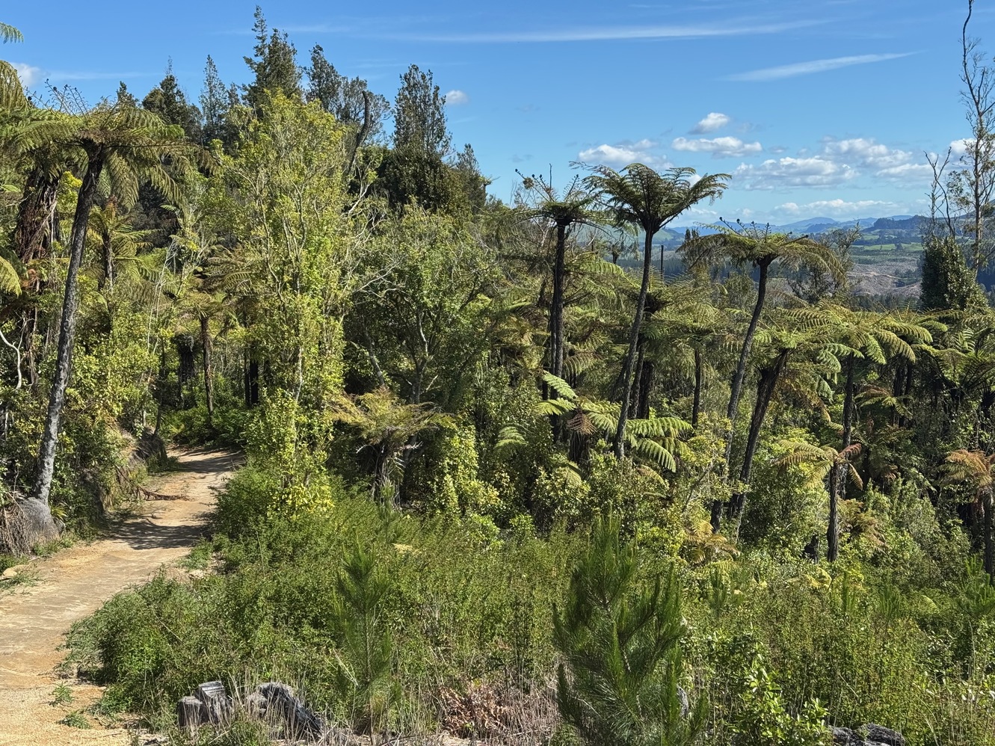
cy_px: 373
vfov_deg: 30.3
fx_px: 1380
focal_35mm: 48
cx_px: 498
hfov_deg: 39.7
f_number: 1.78
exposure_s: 1/2717
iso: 64
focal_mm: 6.76
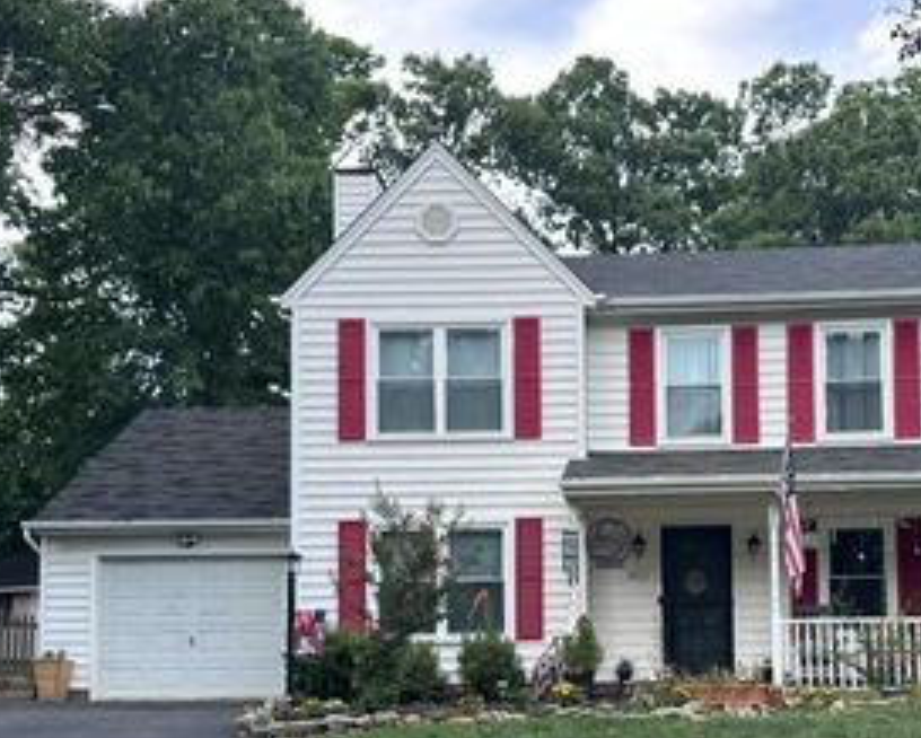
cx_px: 630
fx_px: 1173
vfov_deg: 34.0
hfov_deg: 42.2
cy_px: 574
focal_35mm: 43
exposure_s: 1/756
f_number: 1.78
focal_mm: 6.86
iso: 80
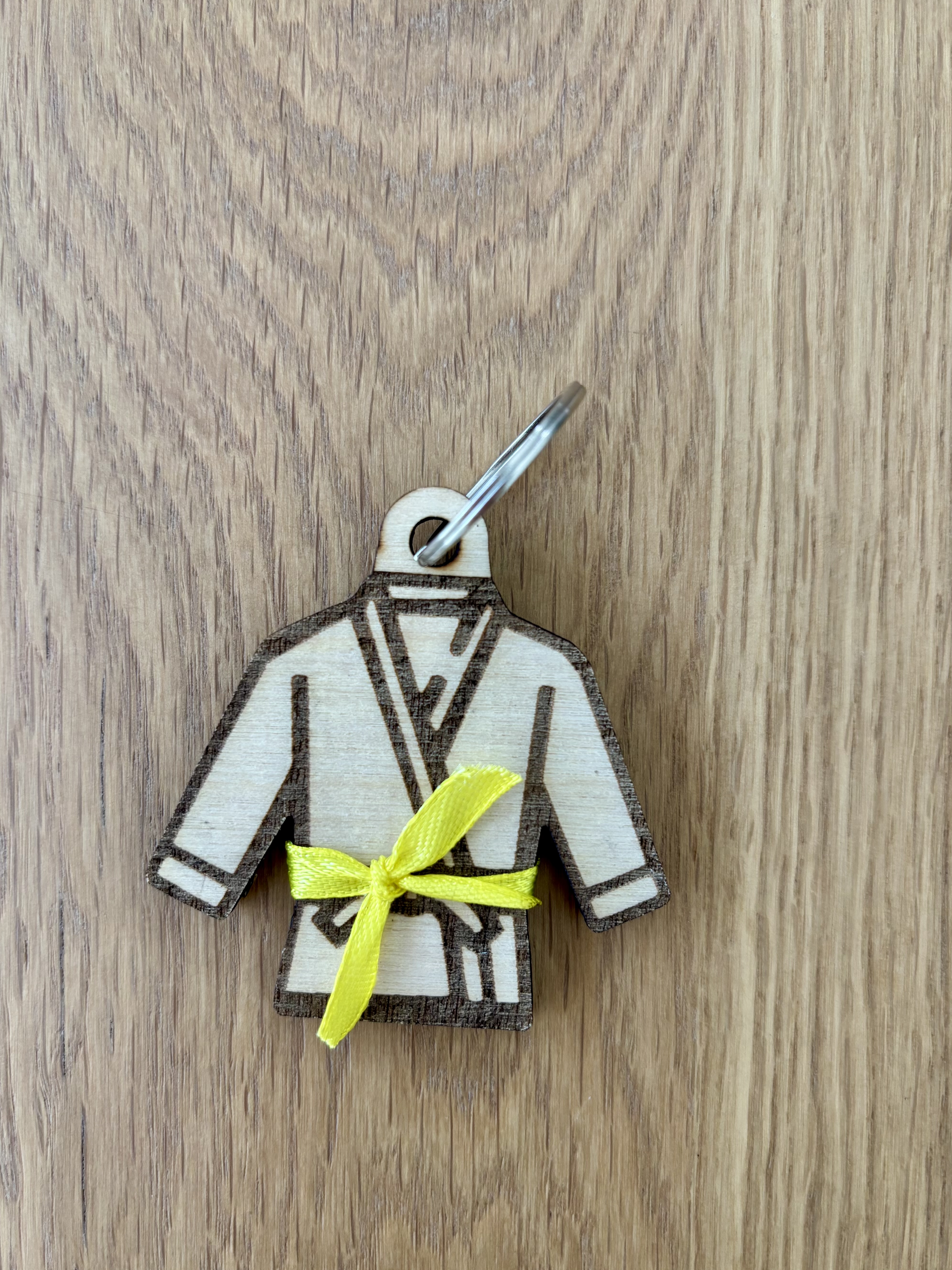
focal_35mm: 28
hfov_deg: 49.7
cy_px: 672
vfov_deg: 63.4
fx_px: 1027
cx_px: 463
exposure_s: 1/105
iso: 125
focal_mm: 5.96
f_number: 1.6
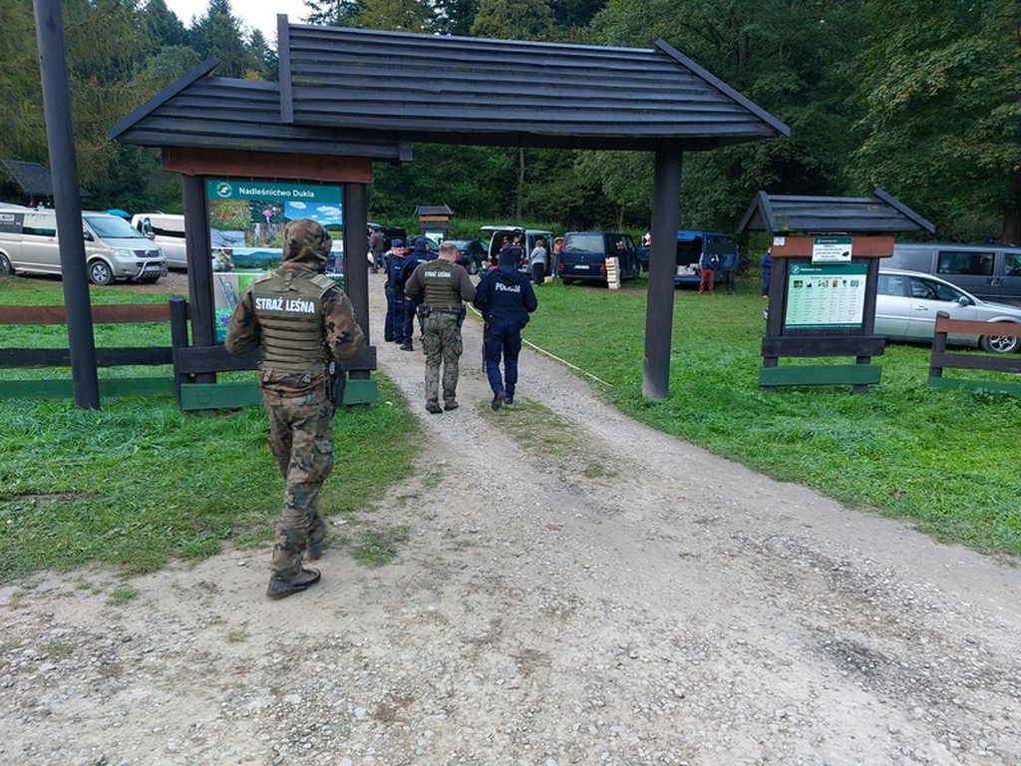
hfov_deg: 69.4
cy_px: 383
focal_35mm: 25
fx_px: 737
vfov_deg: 54.9
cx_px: 510
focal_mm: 5.23
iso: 320
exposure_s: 1/50
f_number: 1.8
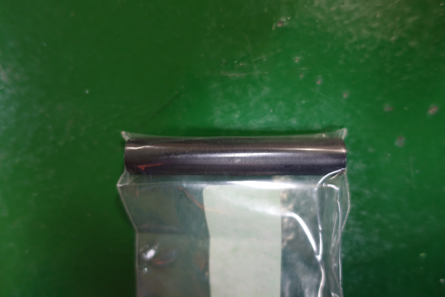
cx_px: 222
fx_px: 297
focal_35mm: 24
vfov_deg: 53.1
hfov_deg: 73.7
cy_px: 148
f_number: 1.8
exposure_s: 1/30
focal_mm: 8.8
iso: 500
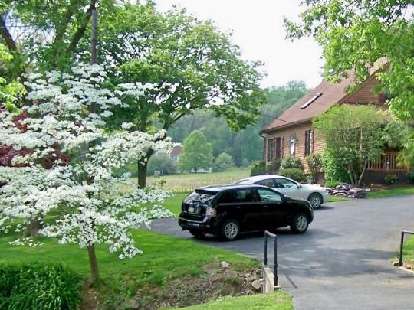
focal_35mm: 72
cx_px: 329
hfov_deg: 26.6
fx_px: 861
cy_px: 208
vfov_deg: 20.4
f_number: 2.8
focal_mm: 6.3
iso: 80
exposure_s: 1/640
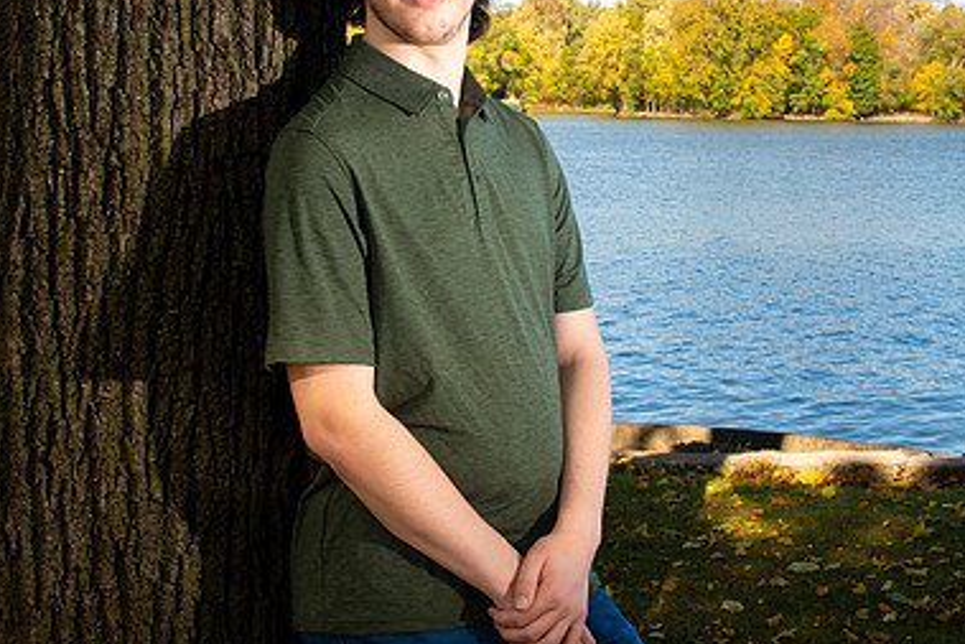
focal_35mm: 61
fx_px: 1636
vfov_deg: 22.2
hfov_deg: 32.8
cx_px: 537
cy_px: 251
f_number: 14
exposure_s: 1/160
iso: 800
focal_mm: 36
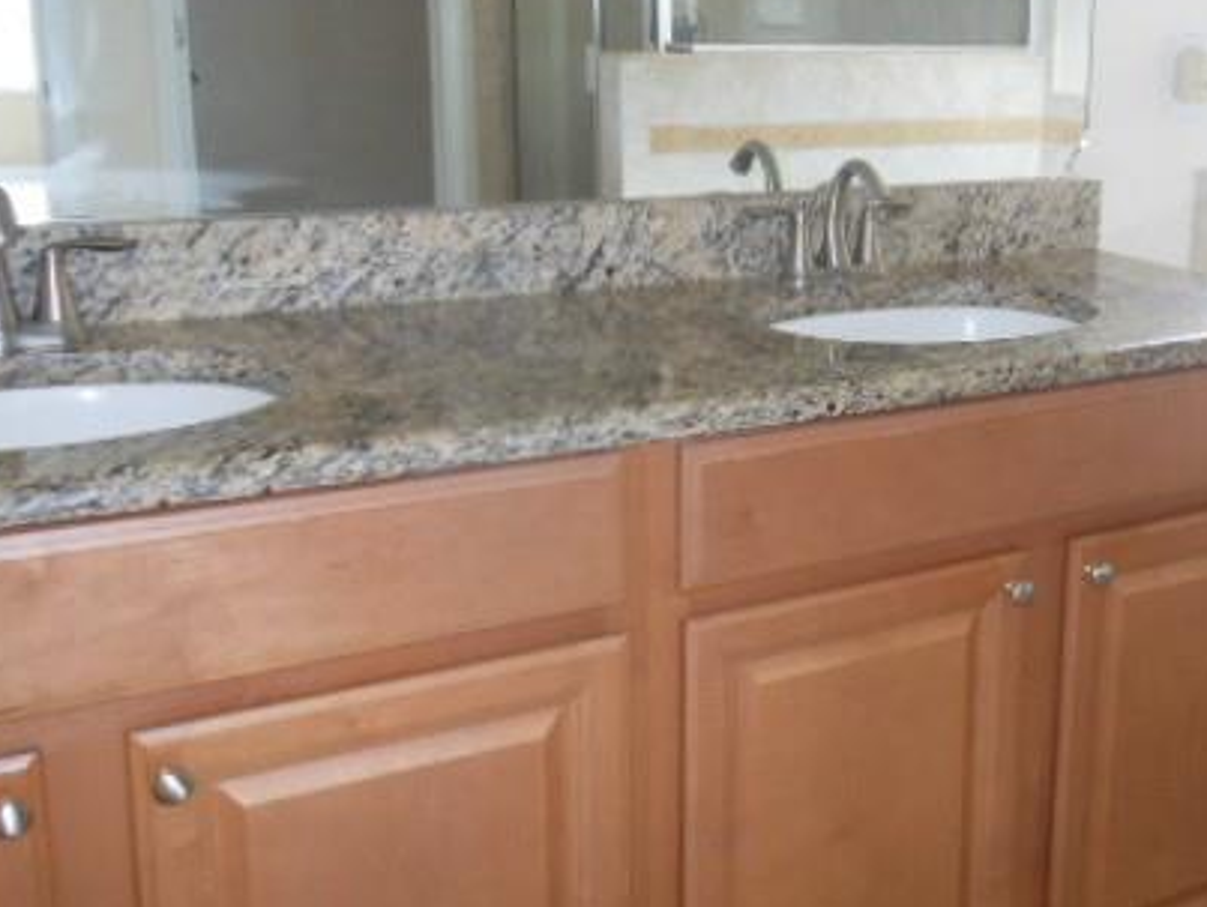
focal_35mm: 46
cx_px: 937
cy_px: 296
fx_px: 1605
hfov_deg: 39.8
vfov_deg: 31.3
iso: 320
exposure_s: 1/30
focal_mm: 5.2
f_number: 3.3
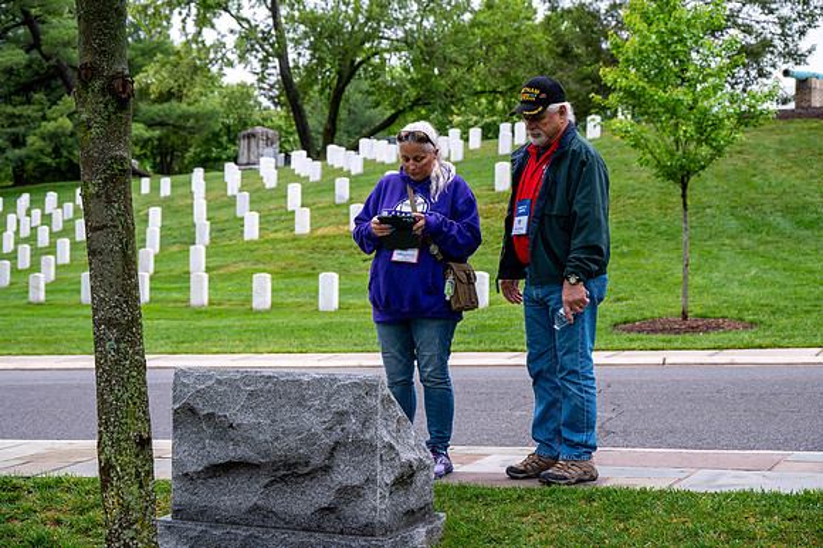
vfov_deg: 20.3
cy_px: 274
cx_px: 412
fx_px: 1531
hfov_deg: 30.1
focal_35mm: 67
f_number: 6.3
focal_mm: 67
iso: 200
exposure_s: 1/100
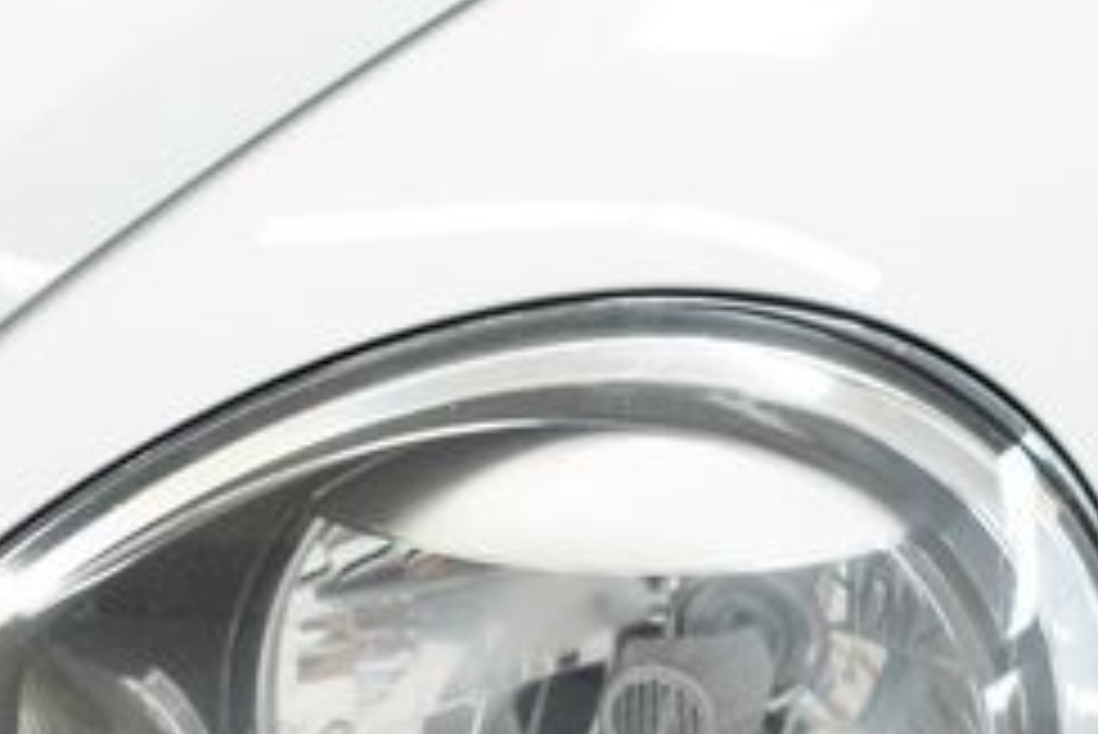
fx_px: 3357
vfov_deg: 12.2
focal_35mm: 110
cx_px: 306
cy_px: 853
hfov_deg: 18.5
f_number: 3.2
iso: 250
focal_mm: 28
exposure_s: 1/40
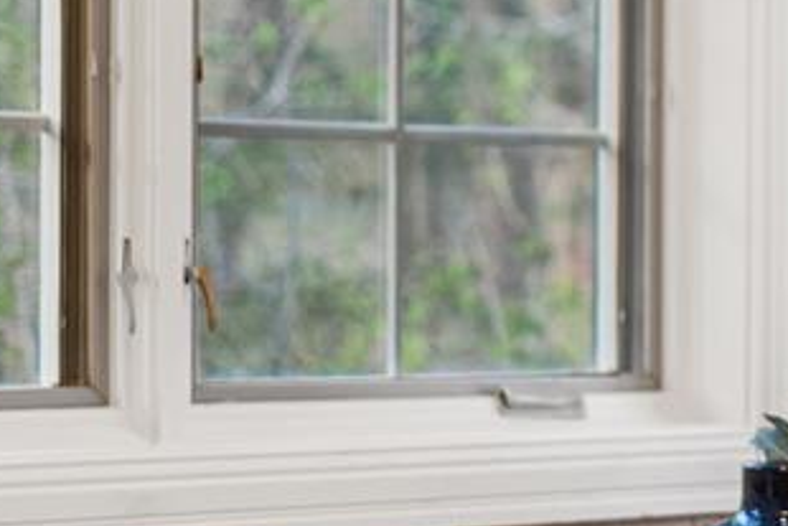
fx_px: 3613
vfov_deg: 8.3
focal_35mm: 165
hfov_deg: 12.2
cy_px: 281
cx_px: 897
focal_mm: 50
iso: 200
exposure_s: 1/20
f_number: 1.8
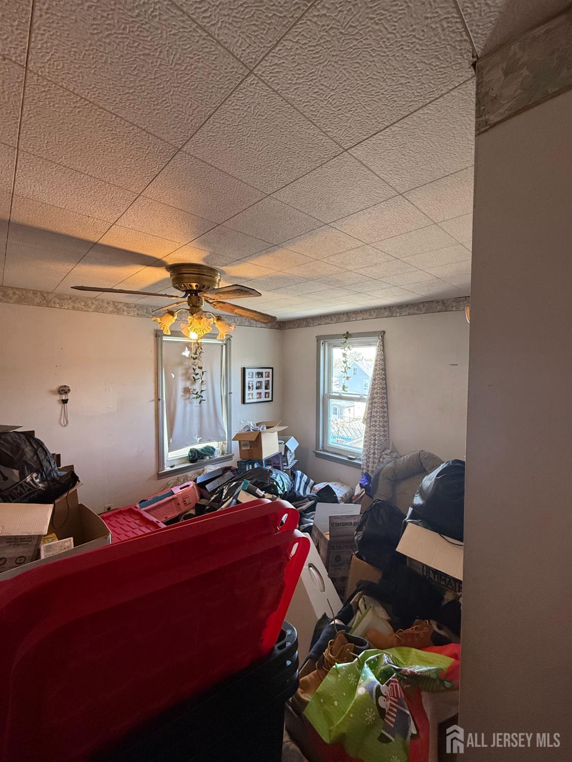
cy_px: 381
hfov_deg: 85.7
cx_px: 286
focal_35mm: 14
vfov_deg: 102.1
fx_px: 308
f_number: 2.2
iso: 320
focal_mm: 2.22
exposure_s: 1/120
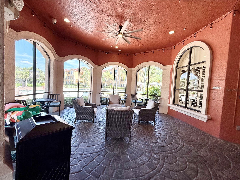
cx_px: 120
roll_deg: -3.2
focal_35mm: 14
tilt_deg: -0.3
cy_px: 90
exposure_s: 1/269
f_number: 2.2
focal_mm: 2.22
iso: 64
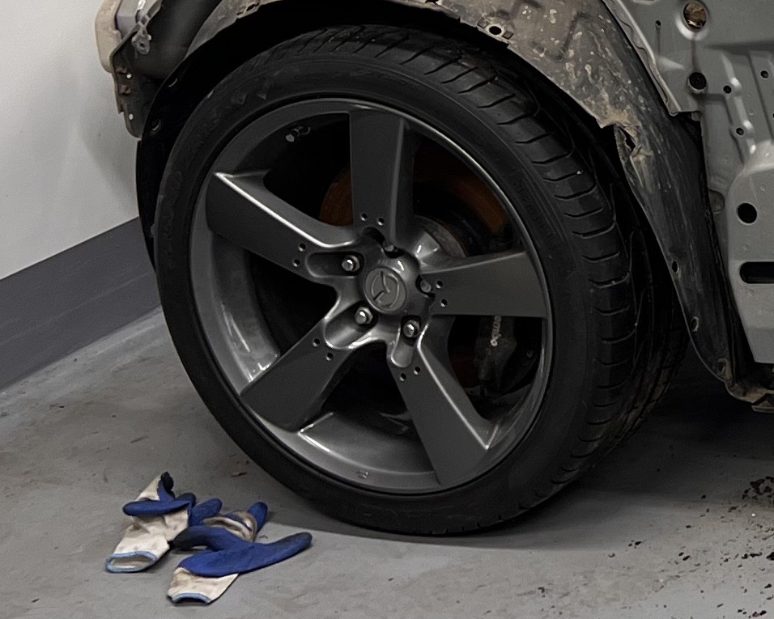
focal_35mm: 107
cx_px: 1434
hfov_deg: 15.3
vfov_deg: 14.0
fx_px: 2451
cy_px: -85
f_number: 1.5
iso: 32
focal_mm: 5.7
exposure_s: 1/127
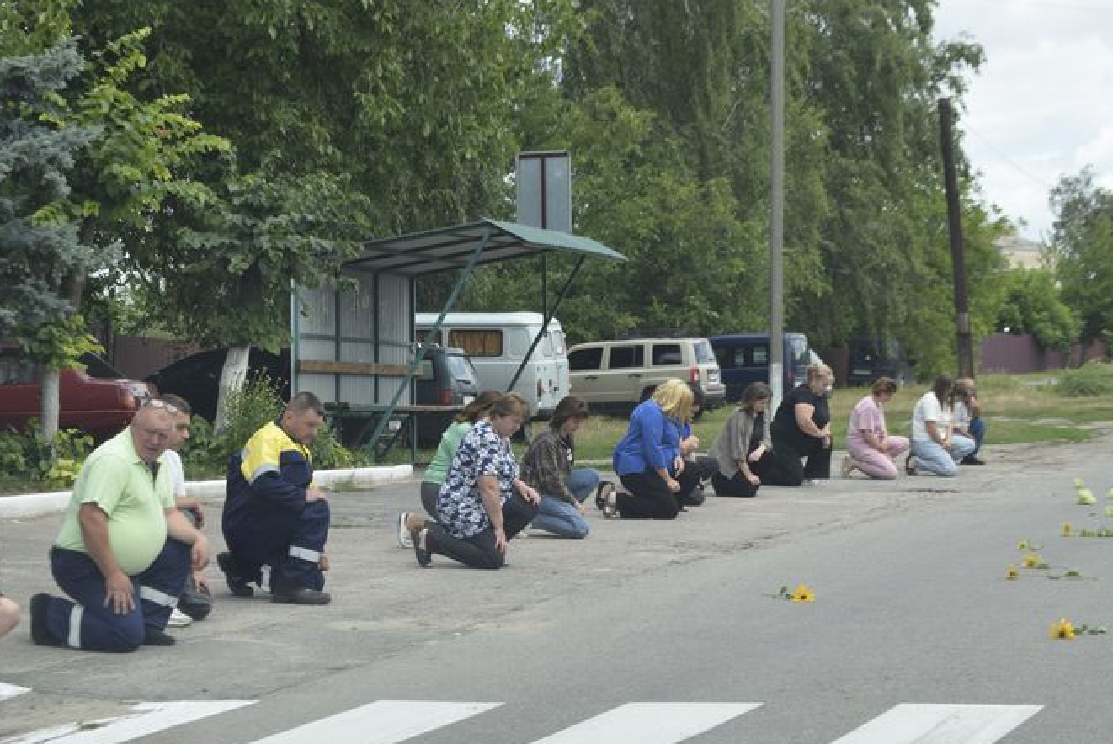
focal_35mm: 94
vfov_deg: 14.6
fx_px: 2895
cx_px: 503
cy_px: 380
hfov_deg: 21.8
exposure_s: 1/250
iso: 250
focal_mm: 55
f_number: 8
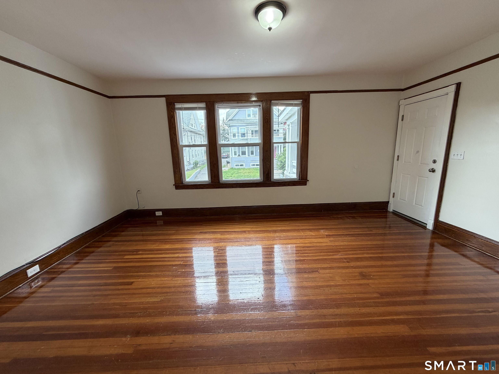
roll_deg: +2.3
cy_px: 187
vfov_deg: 85.7
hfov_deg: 102.1
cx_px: 250
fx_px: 202
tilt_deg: -10.2
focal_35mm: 14
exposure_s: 1/121
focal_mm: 2.22
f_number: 2.2
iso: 160
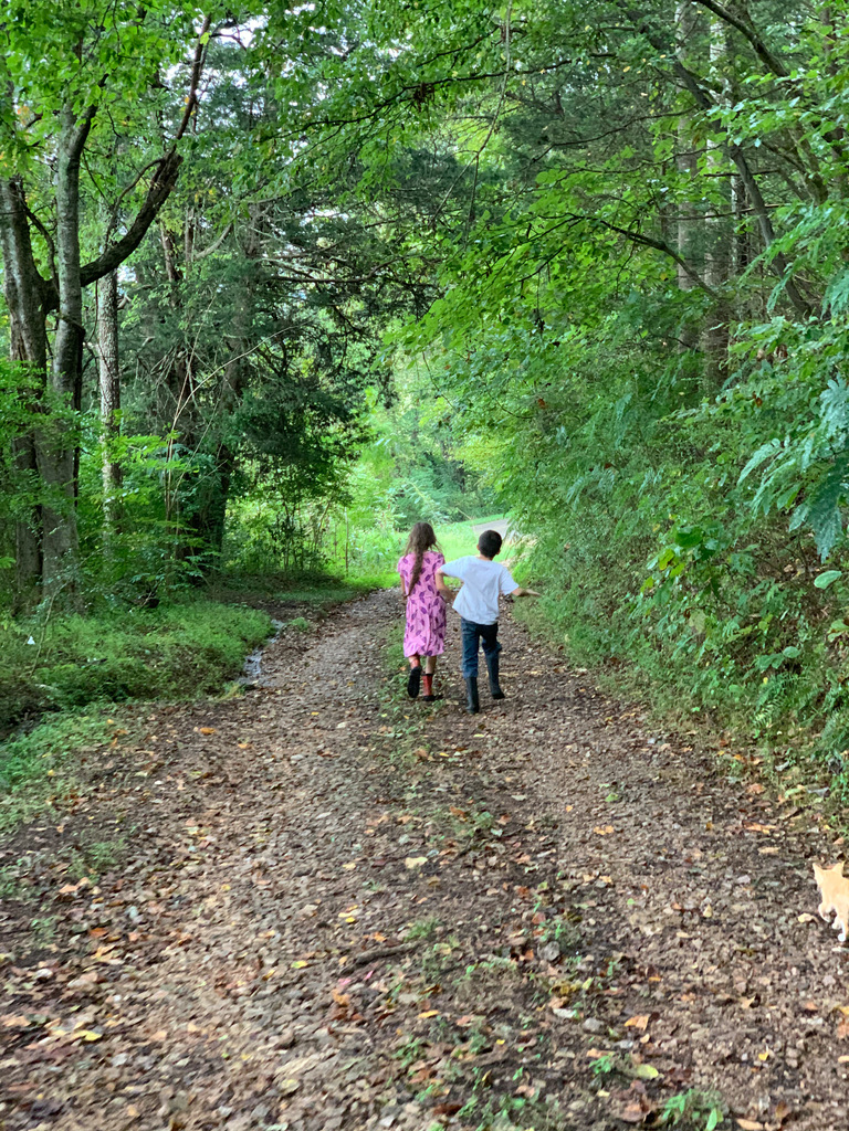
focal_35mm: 52
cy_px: 566
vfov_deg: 36.8
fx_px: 1700
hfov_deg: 28.0
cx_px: 424
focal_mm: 6
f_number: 2.4
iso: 200
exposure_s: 1/60
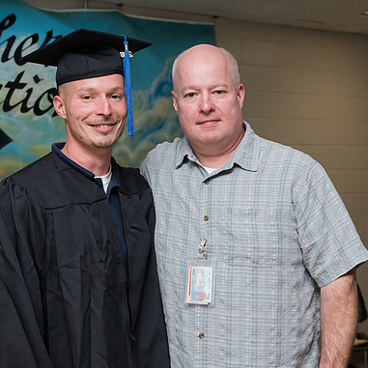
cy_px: 182
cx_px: 135
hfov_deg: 23.0
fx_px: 902
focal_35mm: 75
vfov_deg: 23.1
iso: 1600
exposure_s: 1/200
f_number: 7.1
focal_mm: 58
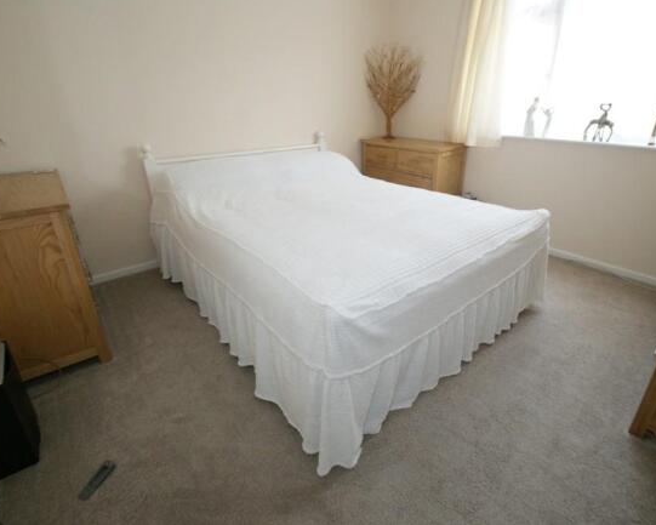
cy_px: 261
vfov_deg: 77.0
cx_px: 358
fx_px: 330
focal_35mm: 17
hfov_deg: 89.4
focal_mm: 10
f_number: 5.6
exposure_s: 1/60
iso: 400
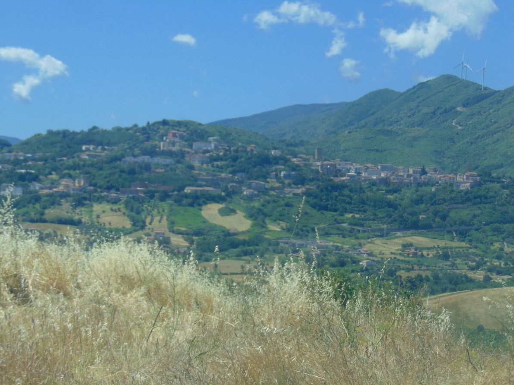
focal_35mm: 109
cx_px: 255
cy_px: 191
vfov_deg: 13.6
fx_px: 1619
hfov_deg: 18.0
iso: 80
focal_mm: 19.4
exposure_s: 1/800
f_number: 3.9
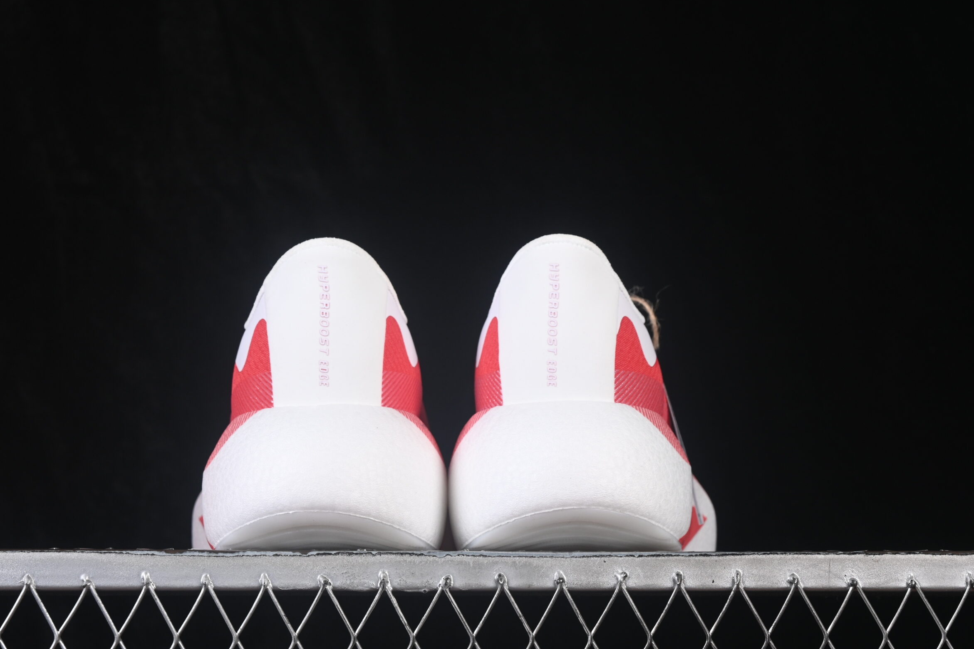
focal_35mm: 82
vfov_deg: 16.7
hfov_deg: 24.8
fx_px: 2219
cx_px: 472
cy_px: 329
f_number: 8
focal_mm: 50
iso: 160
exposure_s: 1/80
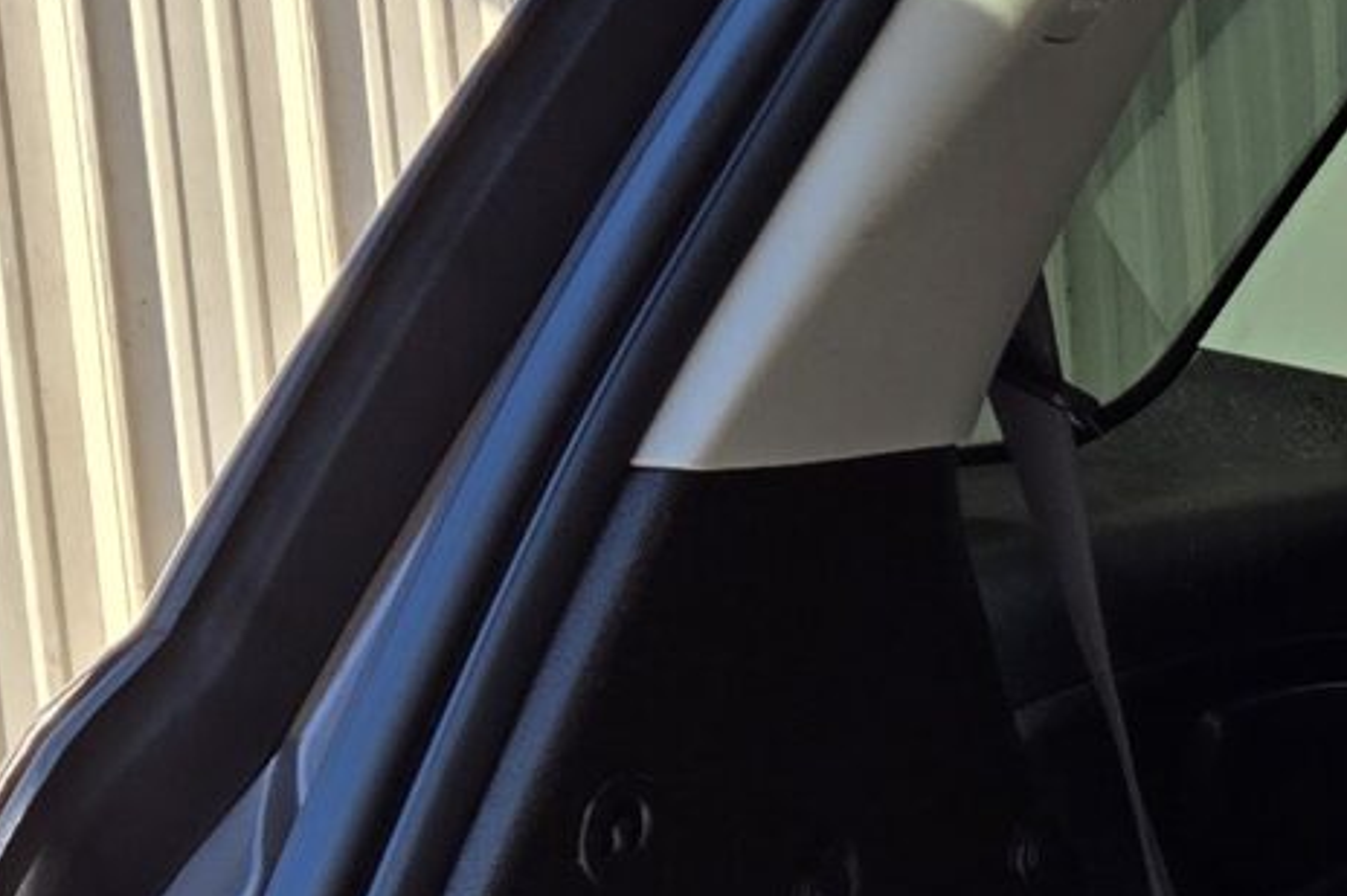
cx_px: 2511
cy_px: 1140
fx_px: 4937
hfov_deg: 13.7
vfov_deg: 10.2
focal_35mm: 132
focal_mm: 5.4
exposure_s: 1/732
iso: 25
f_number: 1.8
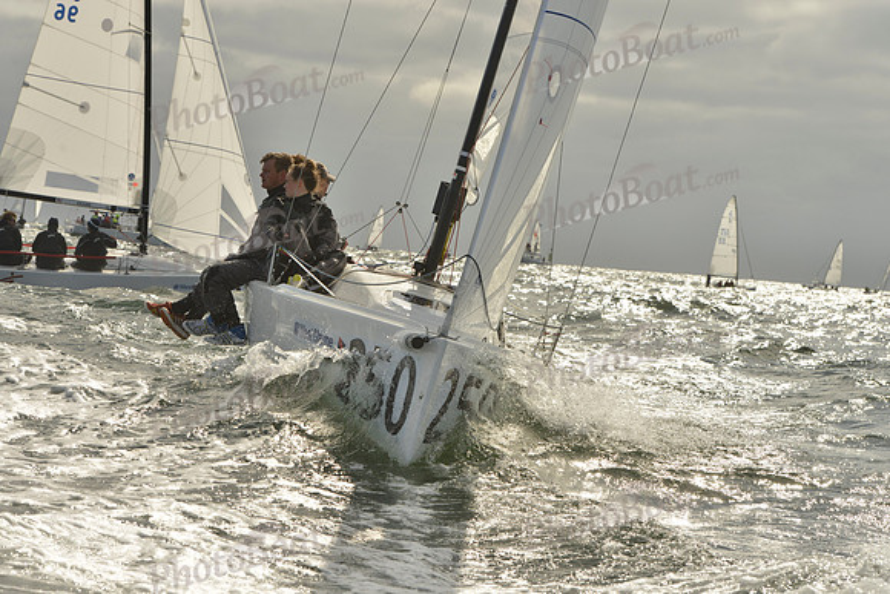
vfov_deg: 13.0
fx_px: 2596
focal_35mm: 105
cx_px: 445
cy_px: 297
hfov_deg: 19.5
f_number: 11
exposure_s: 1/2000
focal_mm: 105
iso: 400
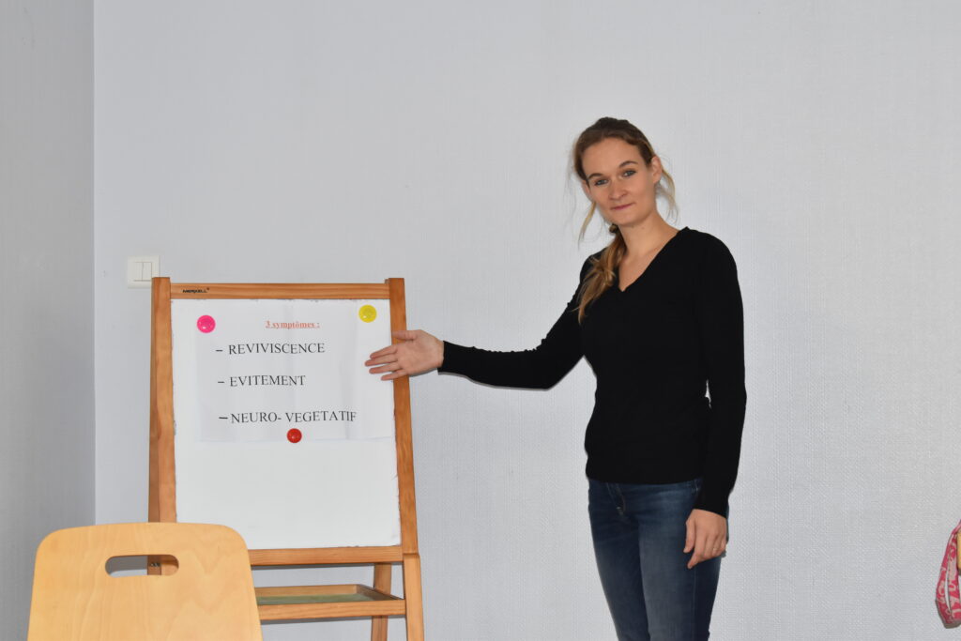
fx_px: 2202
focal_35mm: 82
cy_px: 320
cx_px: 480
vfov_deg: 16.6
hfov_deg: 24.6
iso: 800
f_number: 5.6
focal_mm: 55
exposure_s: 1/60
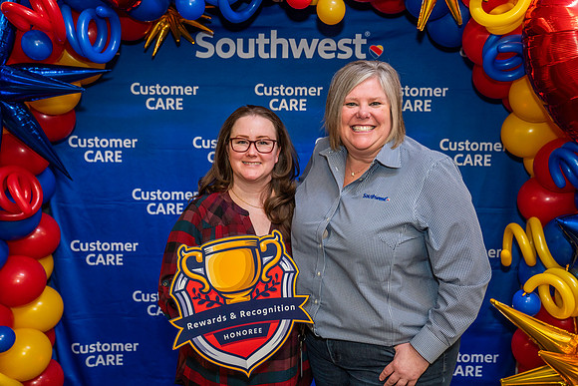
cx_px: 289
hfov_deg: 47.4
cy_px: 193
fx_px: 658
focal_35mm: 41
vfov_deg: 32.6
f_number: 4
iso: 1250
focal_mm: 41
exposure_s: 1/160
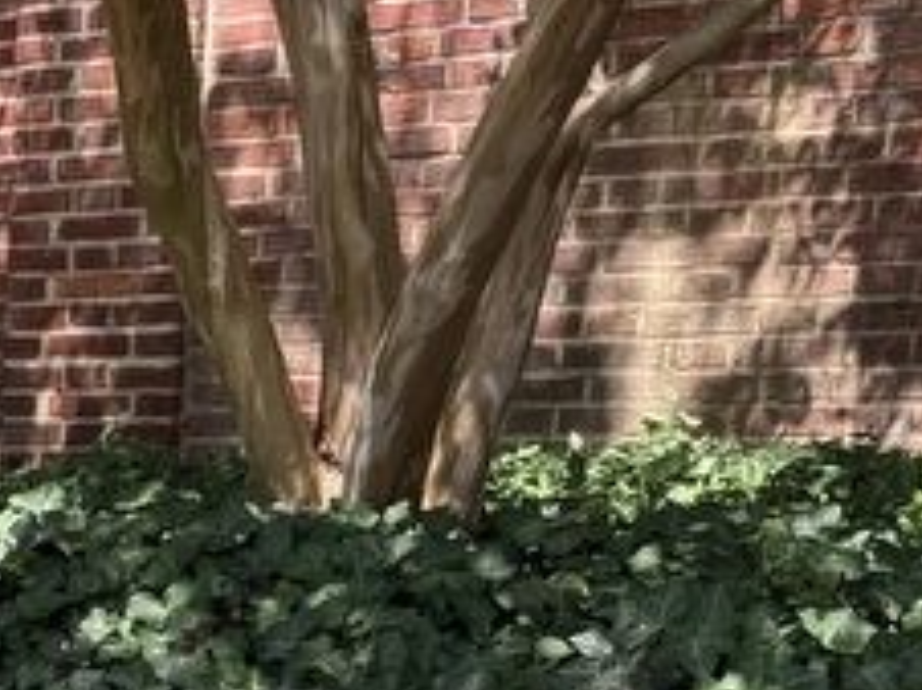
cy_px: 927
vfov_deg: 16.3
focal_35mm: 85
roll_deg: +0.5
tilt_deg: -12.8
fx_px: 2262
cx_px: -669
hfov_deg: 18.6
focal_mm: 6.76
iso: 100
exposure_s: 1/461
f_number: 1.78
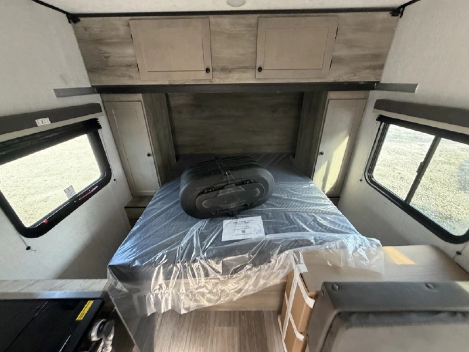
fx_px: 190
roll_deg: +0.7
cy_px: 176
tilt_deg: -31.7
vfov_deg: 85.7
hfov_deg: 102.1
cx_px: 234
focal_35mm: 14
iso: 320
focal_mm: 2.22
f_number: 2.2
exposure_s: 1/60
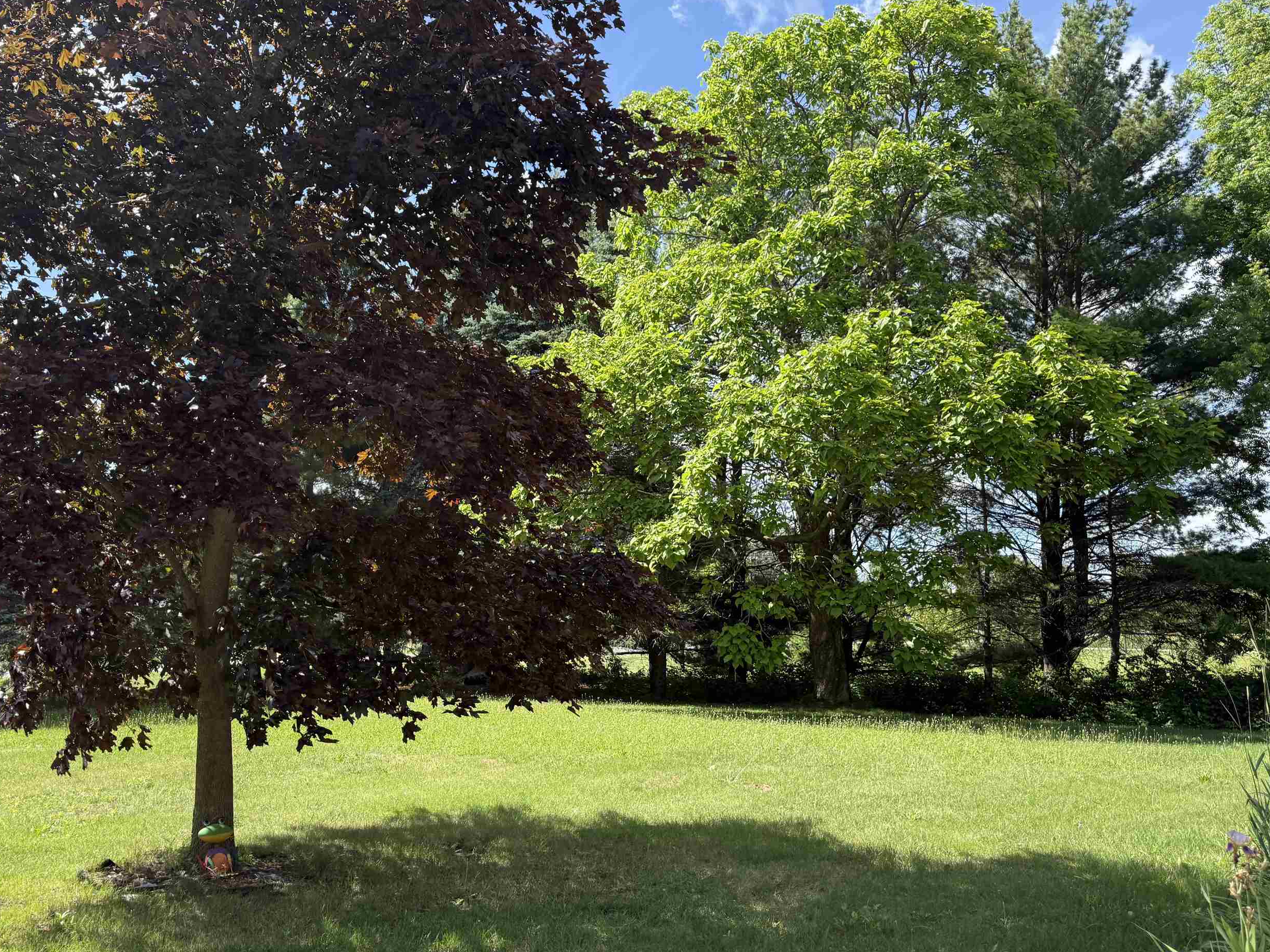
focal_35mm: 30
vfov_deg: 46.7
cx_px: 498
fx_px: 1101
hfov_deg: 59.4
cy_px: 532
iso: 100
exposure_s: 1/1855
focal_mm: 6.76
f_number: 1.78
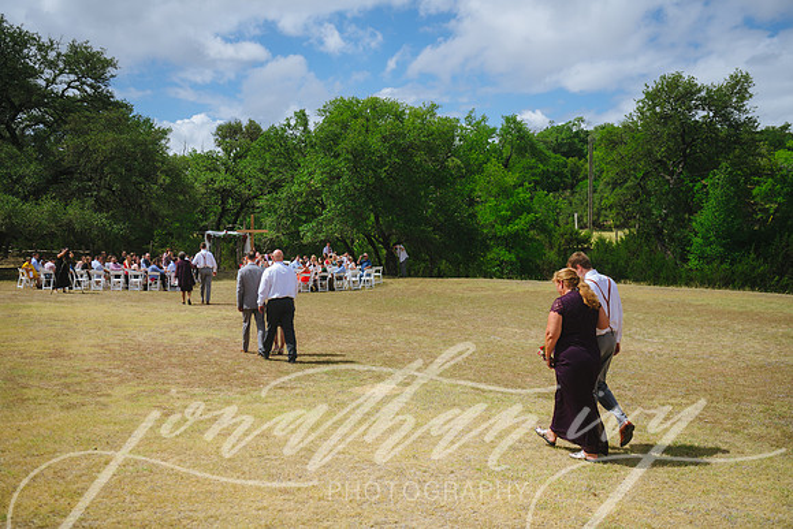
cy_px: 264
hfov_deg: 50.7
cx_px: 396
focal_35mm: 38
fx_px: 837
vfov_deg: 35.1
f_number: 2.8
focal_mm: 38
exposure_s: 1/1000
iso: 31
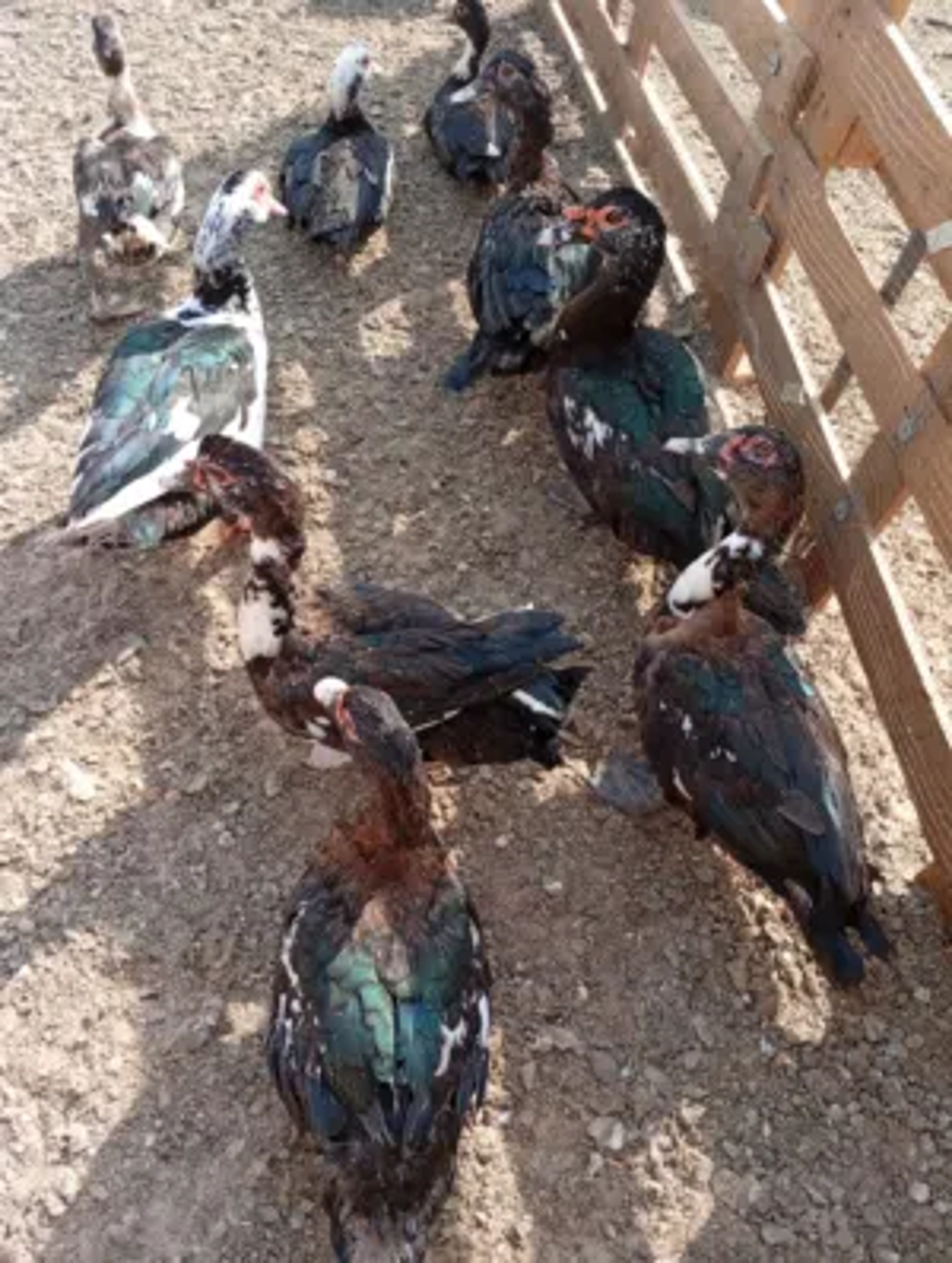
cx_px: 476
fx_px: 987
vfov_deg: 65.2
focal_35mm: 27
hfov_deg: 51.5
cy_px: 632
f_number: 1.8
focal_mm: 3.98
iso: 50
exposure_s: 1/152
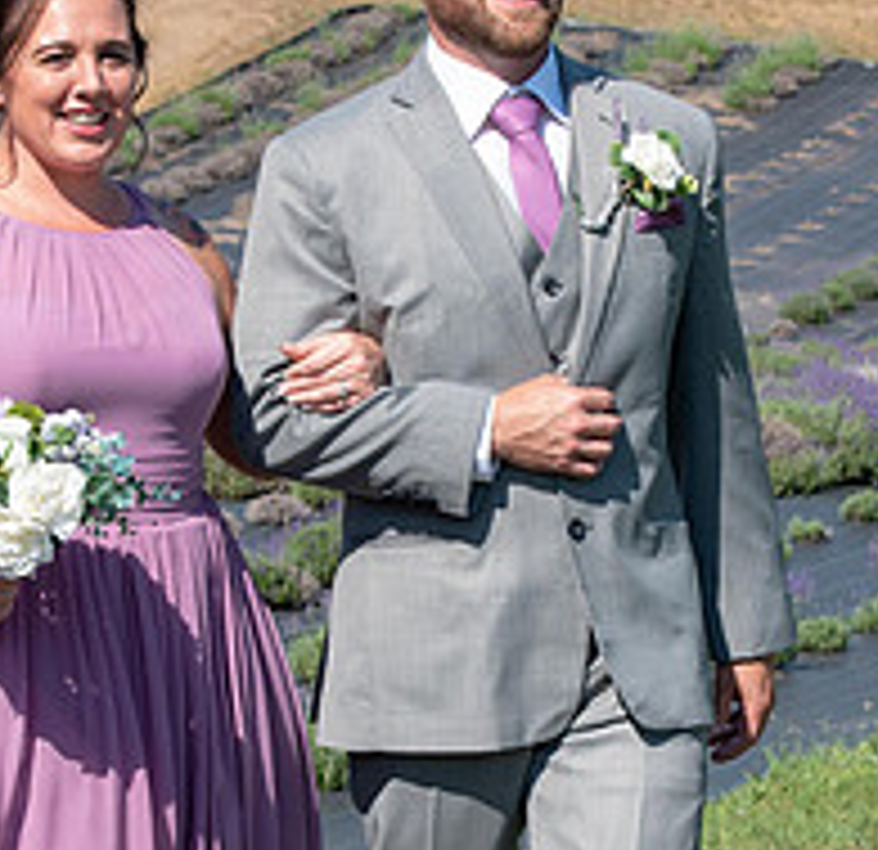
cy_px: 535
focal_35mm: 215
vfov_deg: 8.0
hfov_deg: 8.3
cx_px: 538
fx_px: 6075
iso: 200
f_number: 9
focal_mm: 48
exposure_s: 1/320
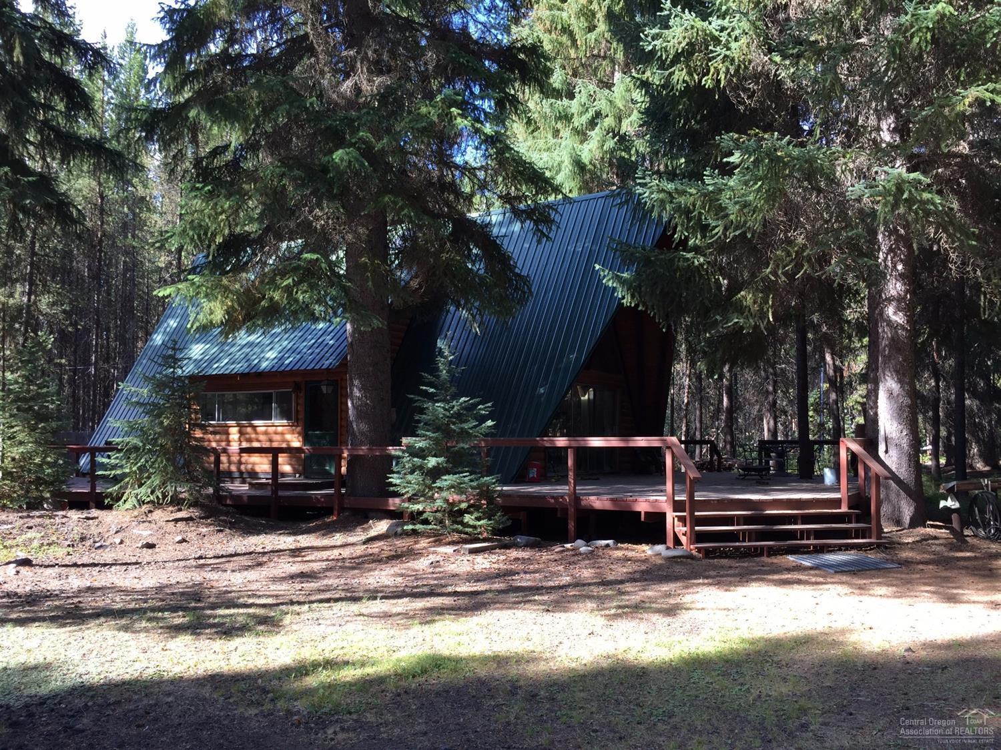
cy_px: 375
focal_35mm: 29
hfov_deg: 61.7
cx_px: 500
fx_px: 838
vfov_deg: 48.2
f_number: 2.2
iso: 32
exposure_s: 1/181
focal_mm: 4.15
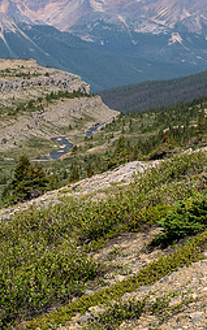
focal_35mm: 155
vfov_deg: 13.4
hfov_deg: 8.5
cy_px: 49
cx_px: 86
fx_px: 1397
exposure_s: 1/320
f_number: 8
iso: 200
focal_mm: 32
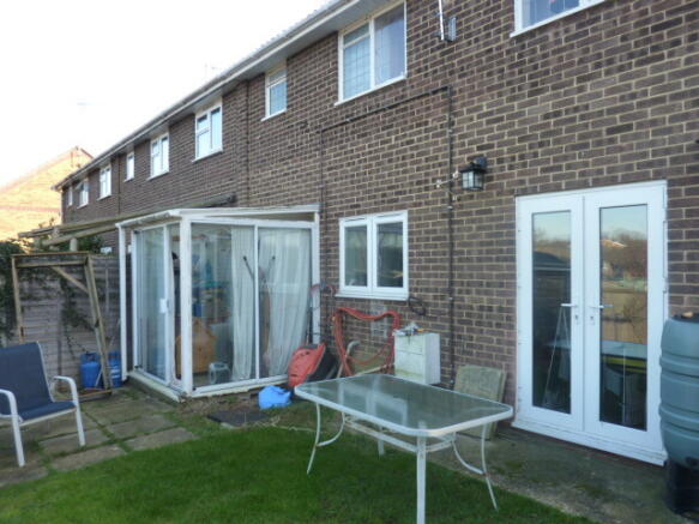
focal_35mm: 25
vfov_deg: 54.9
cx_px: 350
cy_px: 262
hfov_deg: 69.4
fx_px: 505
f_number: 3.5
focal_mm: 4.1
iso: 125
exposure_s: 1/100
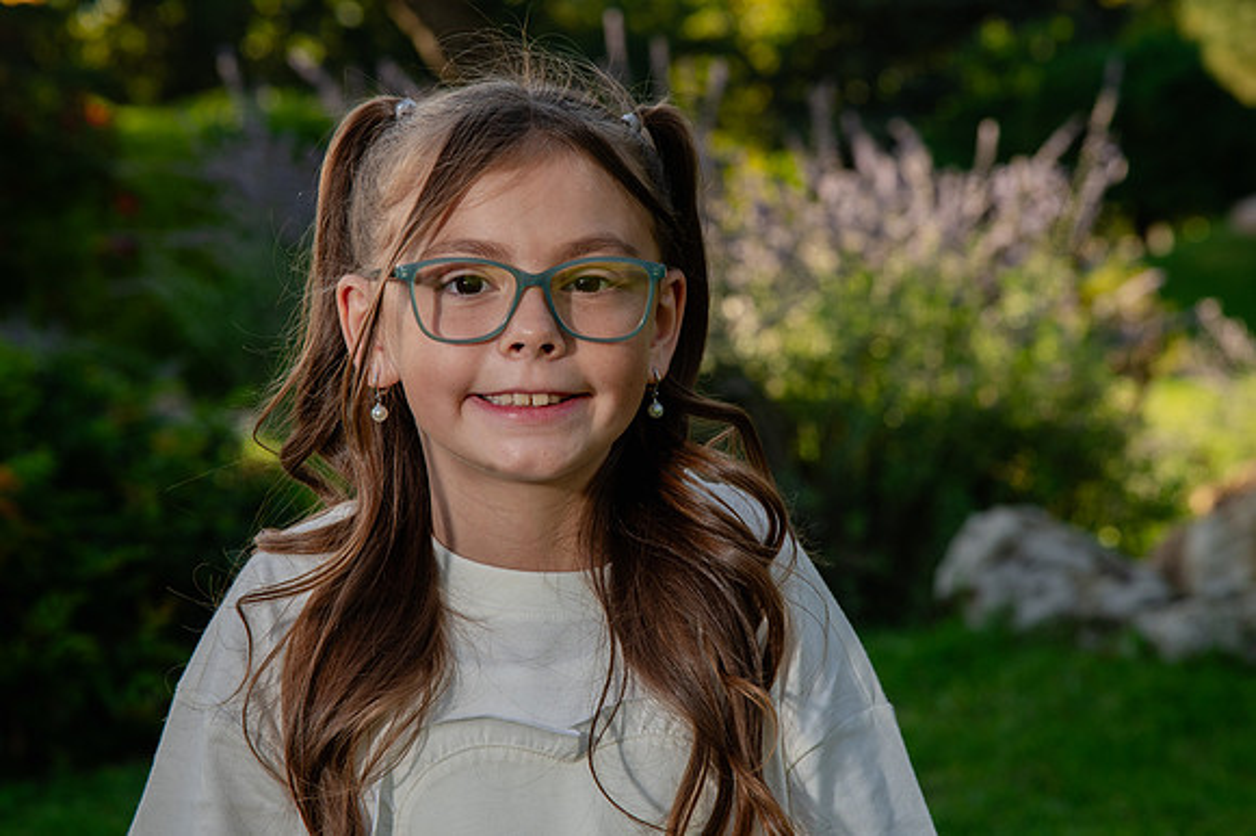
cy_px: 356
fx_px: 4809
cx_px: 633
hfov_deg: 14.9
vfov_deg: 9.9
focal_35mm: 138
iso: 500
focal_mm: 120
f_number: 8
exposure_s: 1/160
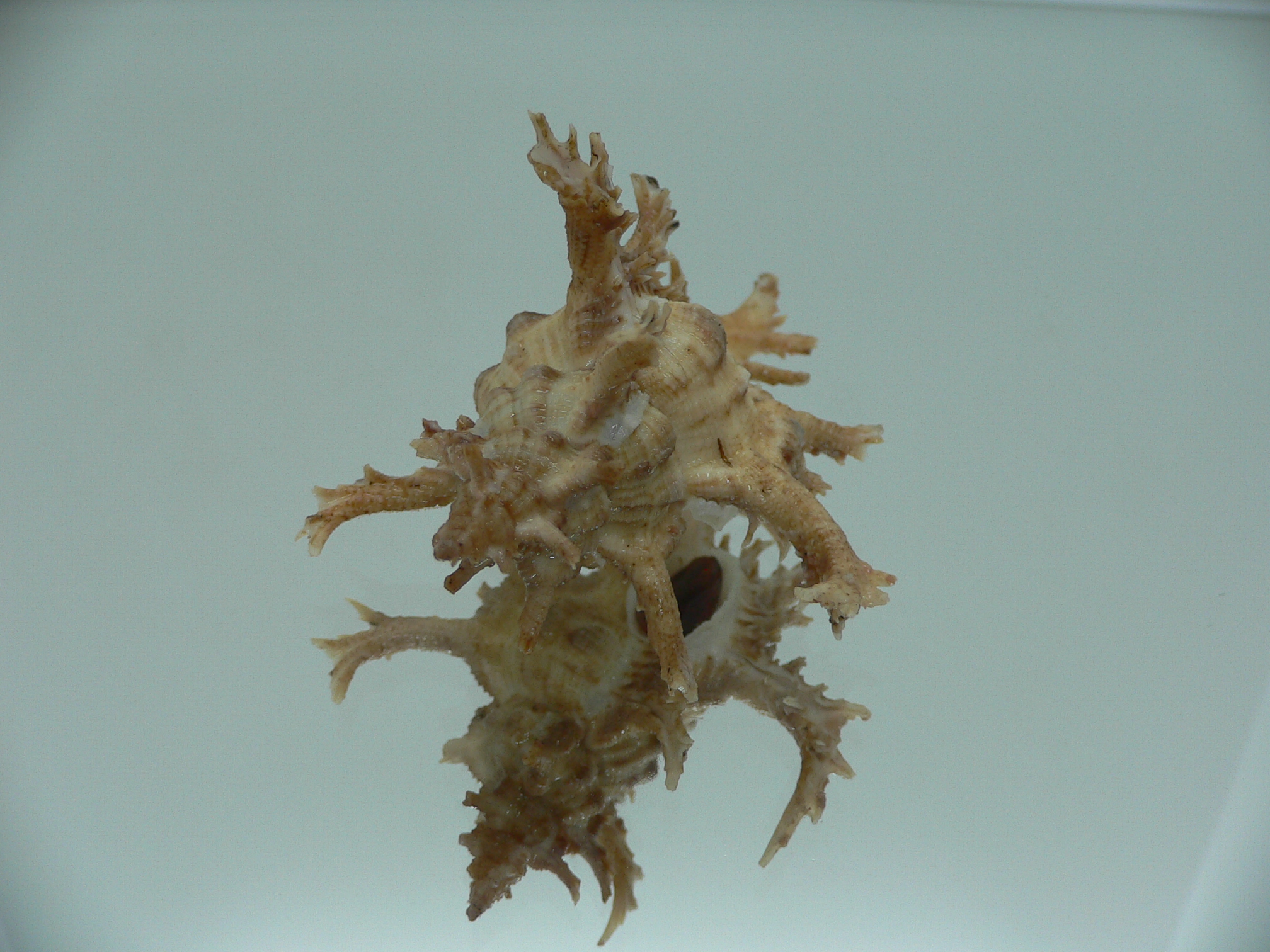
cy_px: 476
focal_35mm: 35
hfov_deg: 52.6
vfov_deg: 40.7
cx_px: 635
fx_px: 1284
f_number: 2.8
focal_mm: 4.6
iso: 80
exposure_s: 1/60
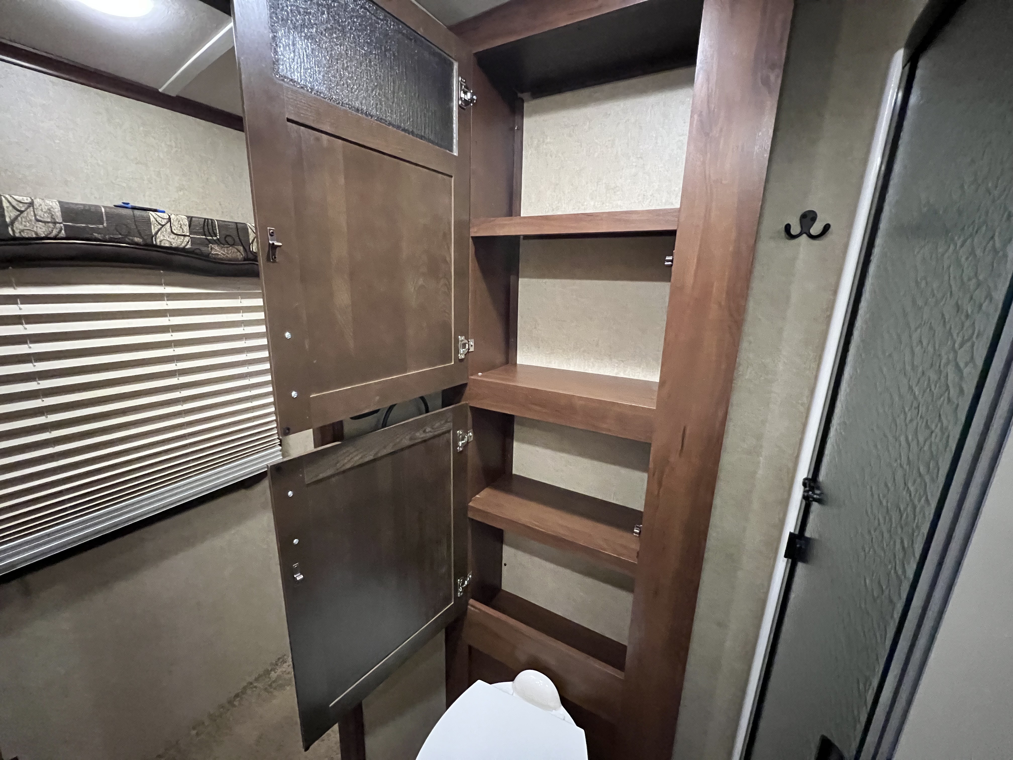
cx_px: 506
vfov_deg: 89.9
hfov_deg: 106.2
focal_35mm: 13
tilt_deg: -12.7
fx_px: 380
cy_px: 380
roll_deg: -1.3
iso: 1250
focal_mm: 1.57
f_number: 1.8
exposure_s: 1/38
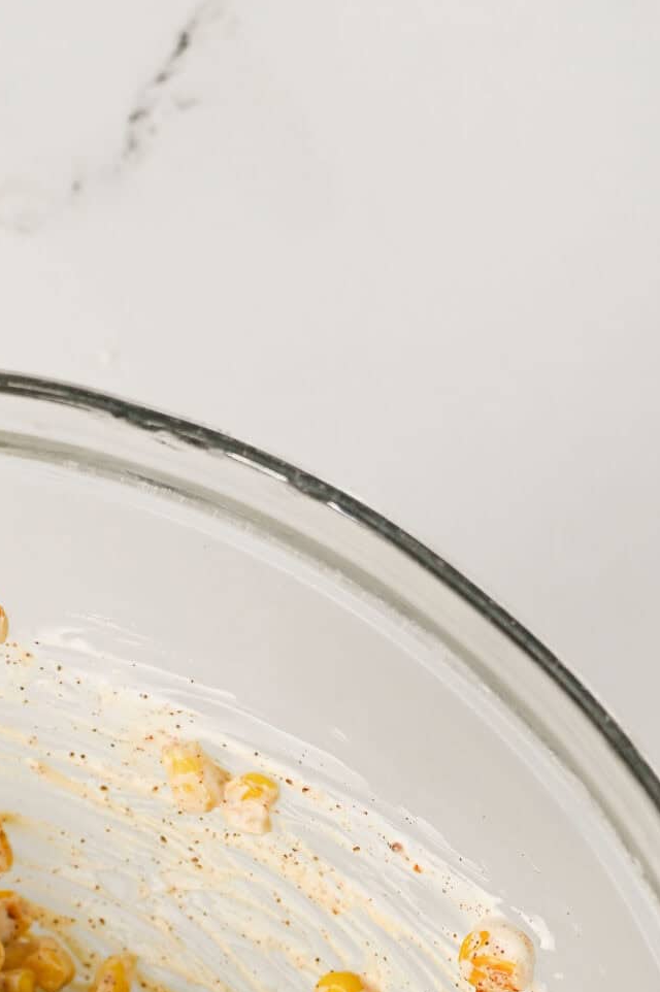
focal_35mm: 133
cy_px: 1228
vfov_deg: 14.8
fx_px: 3662
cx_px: -156
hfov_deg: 10.1
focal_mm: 50
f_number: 4.5
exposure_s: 1/100
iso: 160
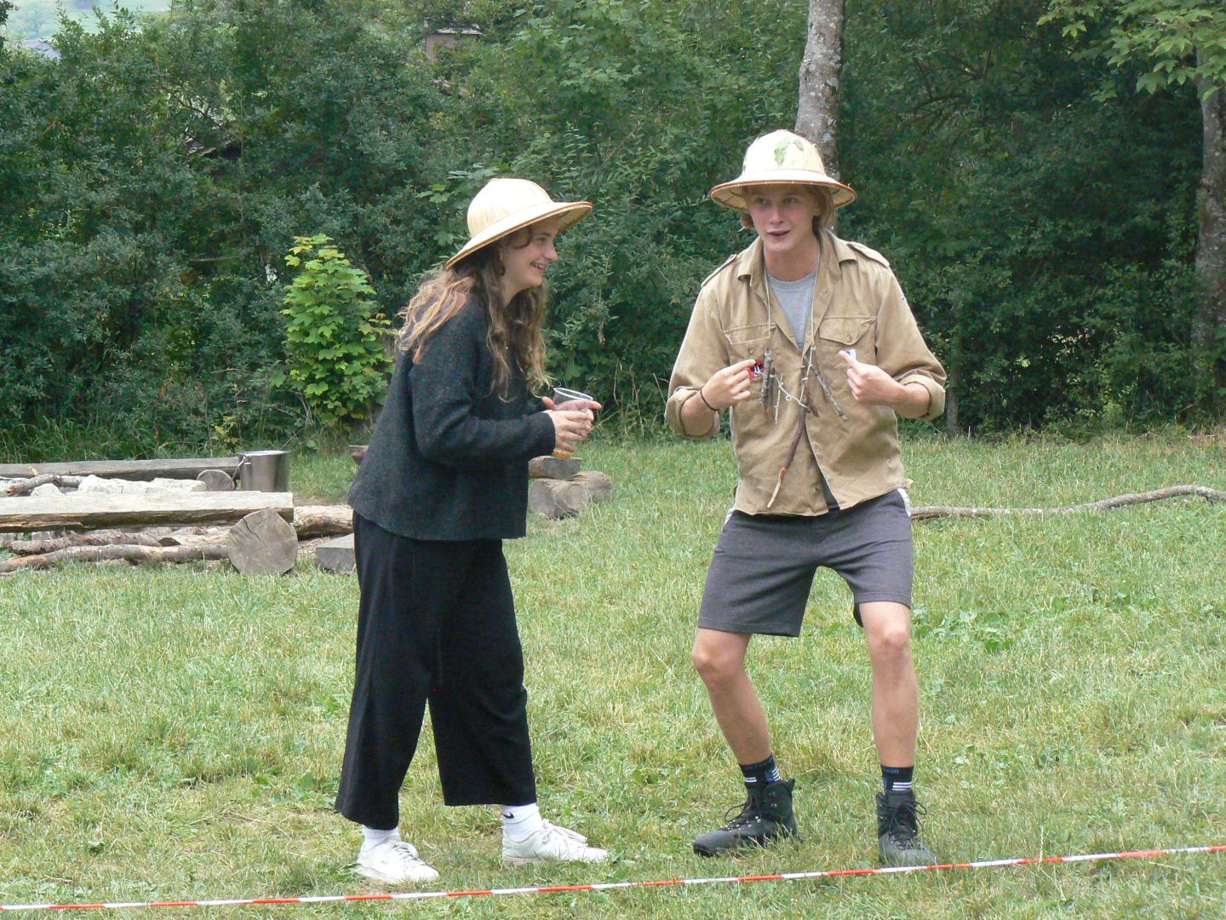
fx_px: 4144
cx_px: 613
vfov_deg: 12.7
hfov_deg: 16.8
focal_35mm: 117
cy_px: 460
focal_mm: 19.5
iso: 400
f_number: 5.6
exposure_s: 1/125
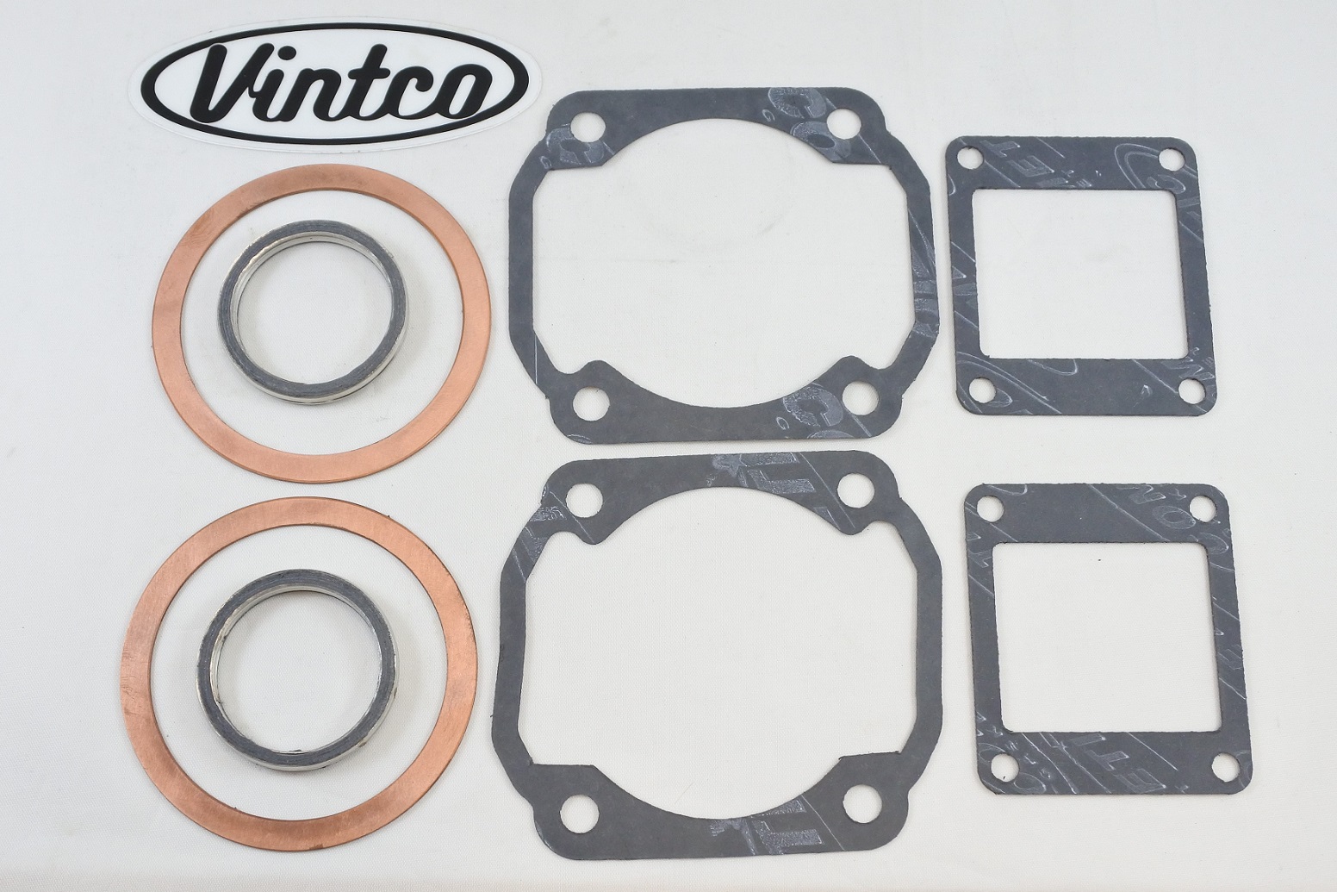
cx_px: 668
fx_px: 1263
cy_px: 446
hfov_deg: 55.8
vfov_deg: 38.9
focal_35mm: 34
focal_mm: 12.8
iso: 400
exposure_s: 1/160
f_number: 4
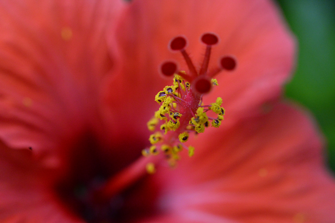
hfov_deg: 33.4
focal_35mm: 60
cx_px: 168
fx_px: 558
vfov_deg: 22.6
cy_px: 112
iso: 8000
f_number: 8
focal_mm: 60
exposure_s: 1/1000
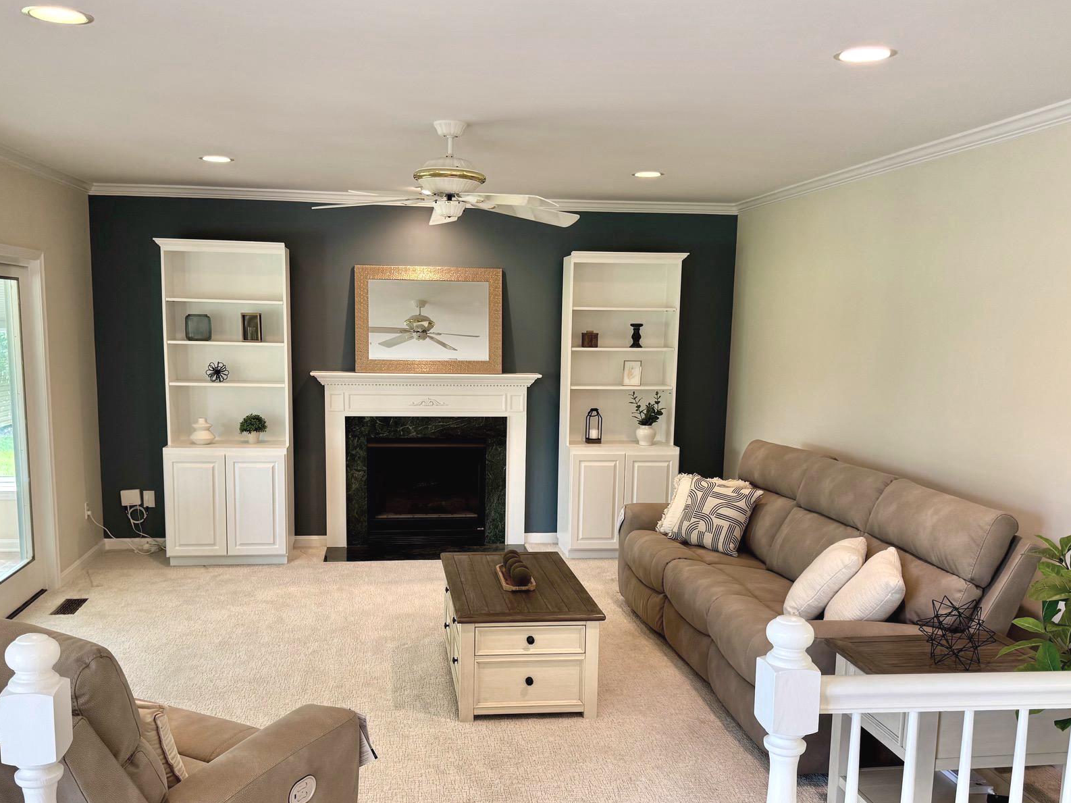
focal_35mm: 31
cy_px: 460
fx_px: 959
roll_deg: -0.9
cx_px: 494
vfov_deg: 45.3
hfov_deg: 58.3
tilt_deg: -9.3
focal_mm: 6.76
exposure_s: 1/120
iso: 160
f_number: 1.78
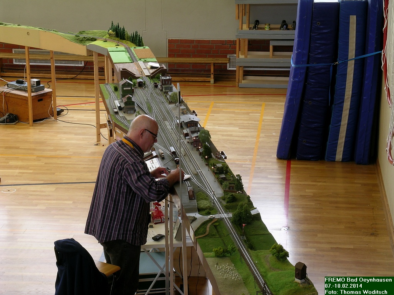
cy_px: 148
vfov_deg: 15.6
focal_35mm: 95
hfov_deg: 20.7
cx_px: 197
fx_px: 1081
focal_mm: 19.8
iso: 50
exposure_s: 1/1.9
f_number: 7.8
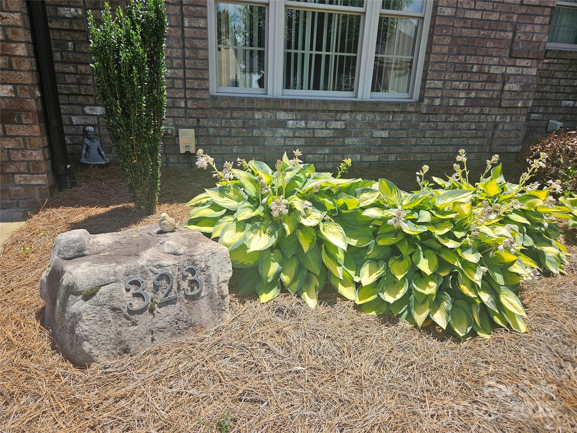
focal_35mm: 23
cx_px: 288
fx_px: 383
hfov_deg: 73.9
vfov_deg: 58.9
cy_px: 216
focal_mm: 5.4
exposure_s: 1/1546
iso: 32
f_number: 1.8
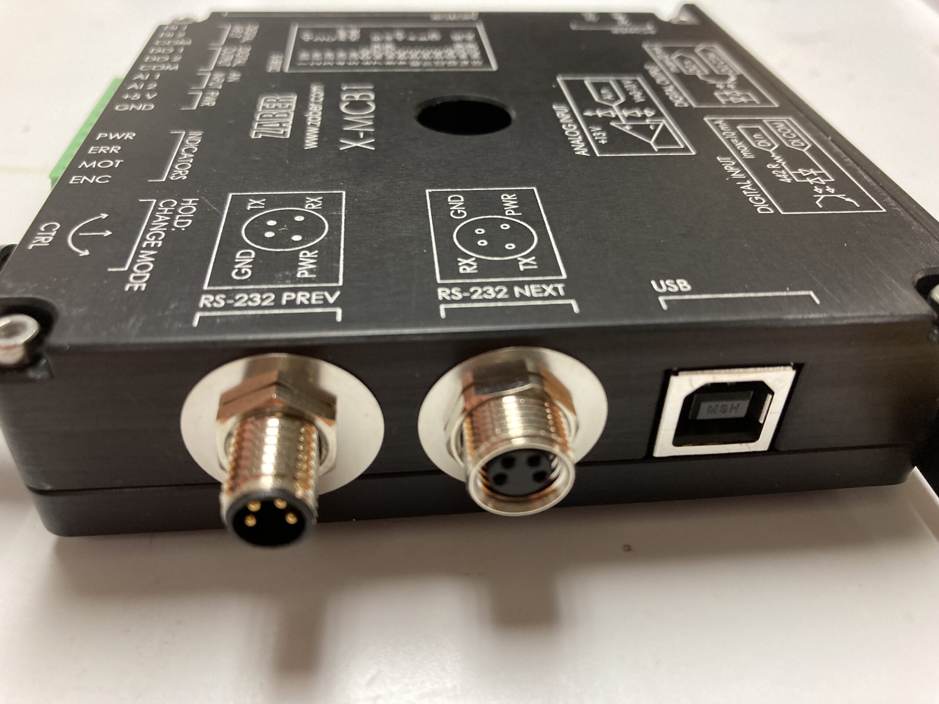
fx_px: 760
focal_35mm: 28
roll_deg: -1.9
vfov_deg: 49.7
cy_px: 352
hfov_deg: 63.4
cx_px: 470
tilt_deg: -38.4
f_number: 1.8
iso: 200
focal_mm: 3.99
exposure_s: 1/60
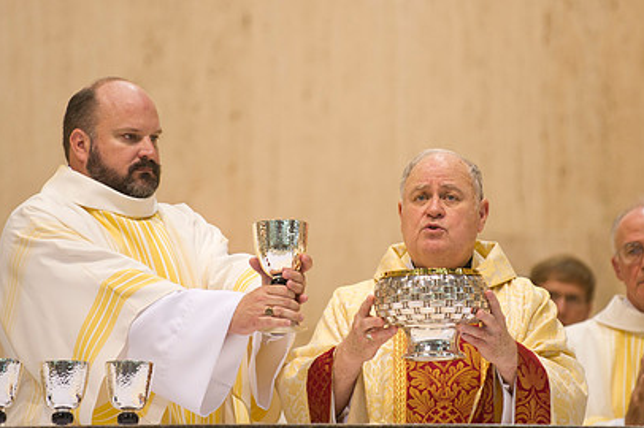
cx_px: 325
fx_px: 5112
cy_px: 154
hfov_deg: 7.2
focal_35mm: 286
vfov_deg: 4.8
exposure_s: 1/100
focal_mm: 200
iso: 2000
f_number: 2.8
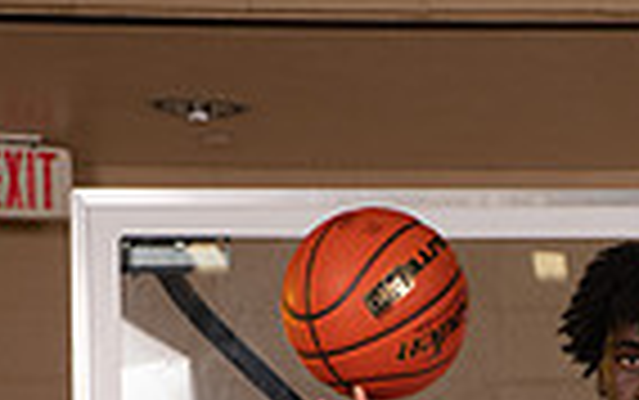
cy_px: 953
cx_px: 657
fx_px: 2928
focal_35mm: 168
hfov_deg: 12.3
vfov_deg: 7.3
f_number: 7.1
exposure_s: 1/320
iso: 320
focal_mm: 52
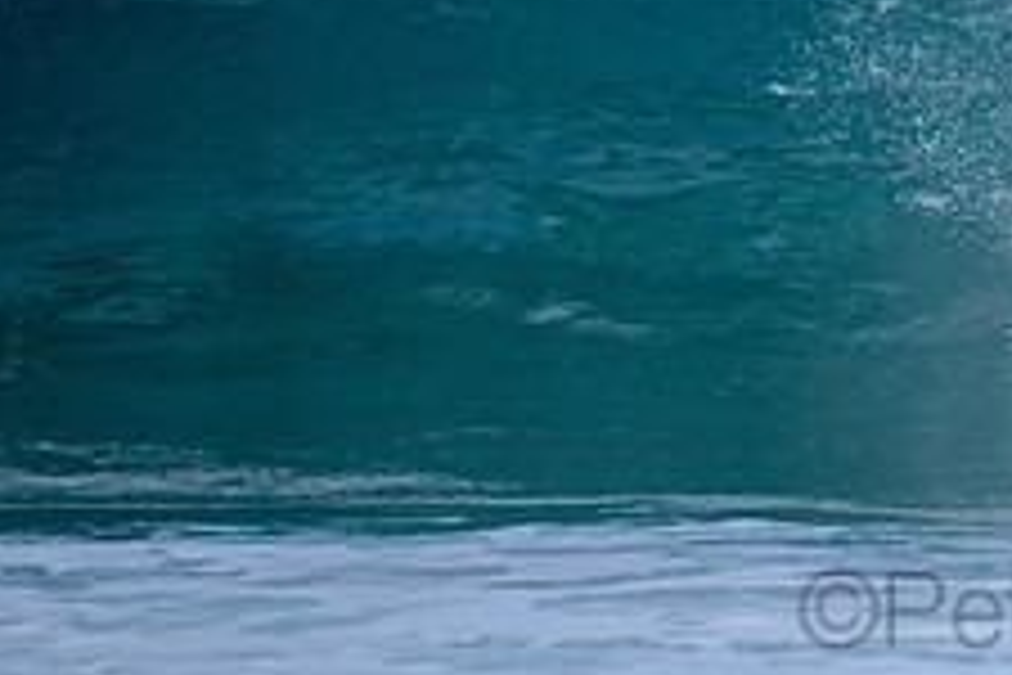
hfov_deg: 1.6
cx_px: 1147
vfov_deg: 1.1
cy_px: -137
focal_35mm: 1291
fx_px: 36289
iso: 220
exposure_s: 1/2000
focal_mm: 500
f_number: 5.6
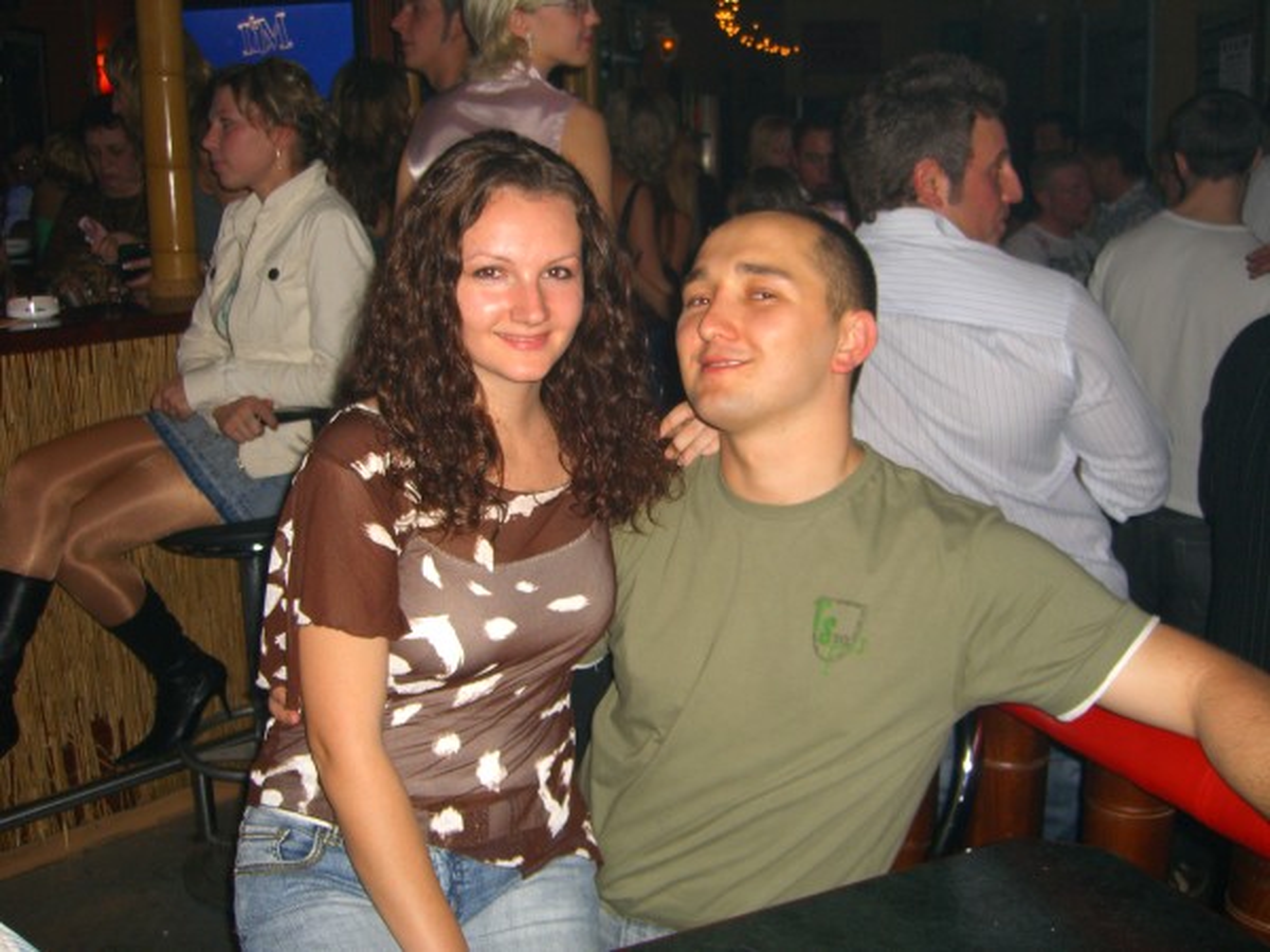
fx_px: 1394
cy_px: 476
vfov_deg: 37.7
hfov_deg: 49.0
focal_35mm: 38
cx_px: 635
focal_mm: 7.9
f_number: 2.8
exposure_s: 1/60
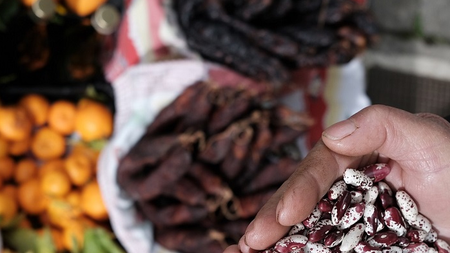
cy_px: 232
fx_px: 752
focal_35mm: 63
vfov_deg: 18.8
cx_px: 188
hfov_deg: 33.2
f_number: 4.5
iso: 200
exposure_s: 1/320
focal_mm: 23
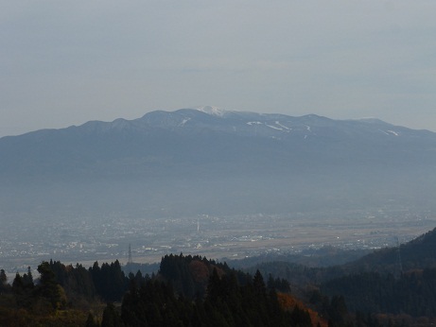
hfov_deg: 18.2
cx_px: 218
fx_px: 1361
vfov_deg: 13.7
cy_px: 164
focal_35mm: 108
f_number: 5.3
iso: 100
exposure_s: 1/800
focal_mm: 17.8
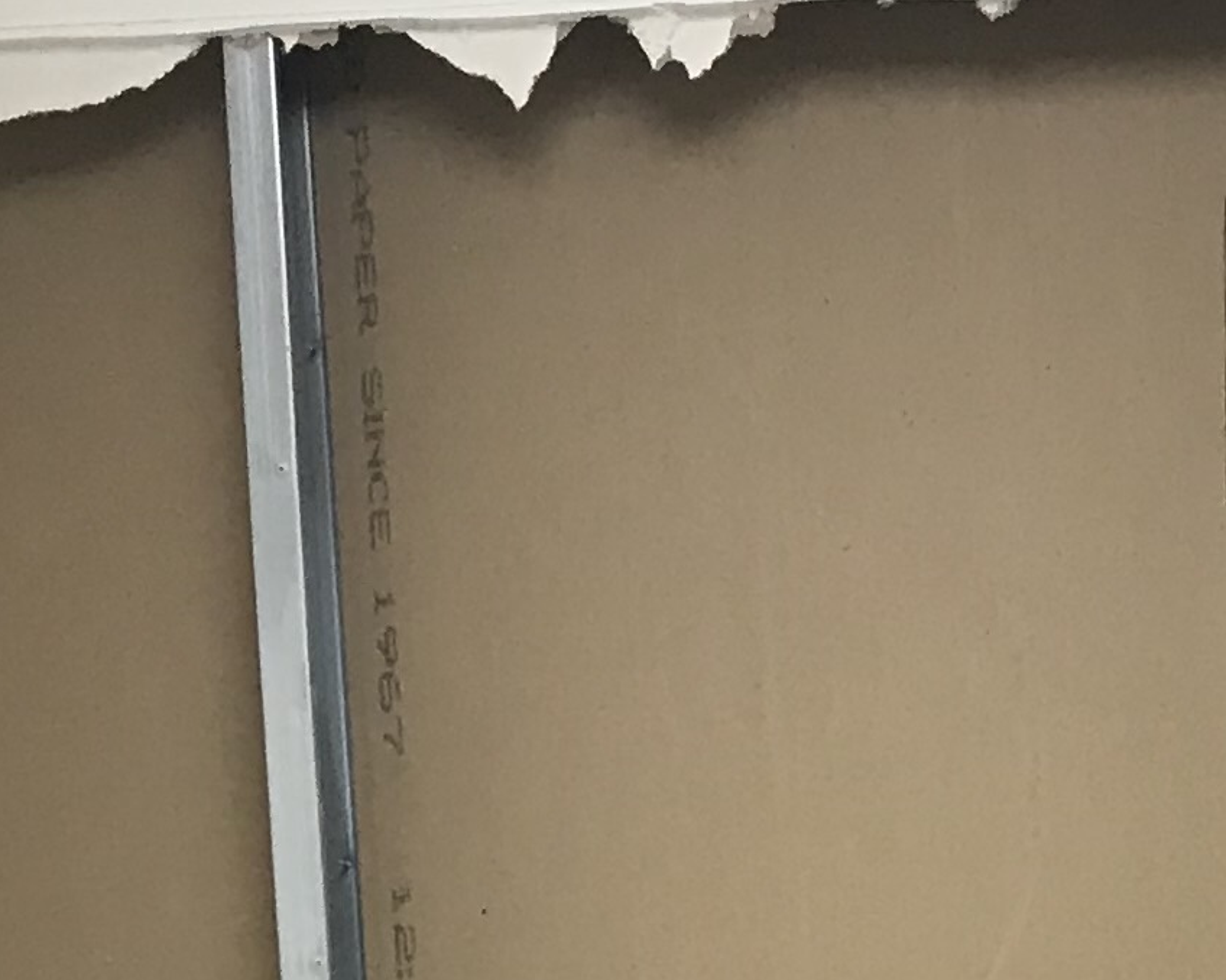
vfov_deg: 10.7
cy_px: 2022
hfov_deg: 14.6
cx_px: 1148
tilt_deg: -11.7
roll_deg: +0.7
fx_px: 4716
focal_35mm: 130
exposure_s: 1/40
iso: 25
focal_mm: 3.99
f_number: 1.8
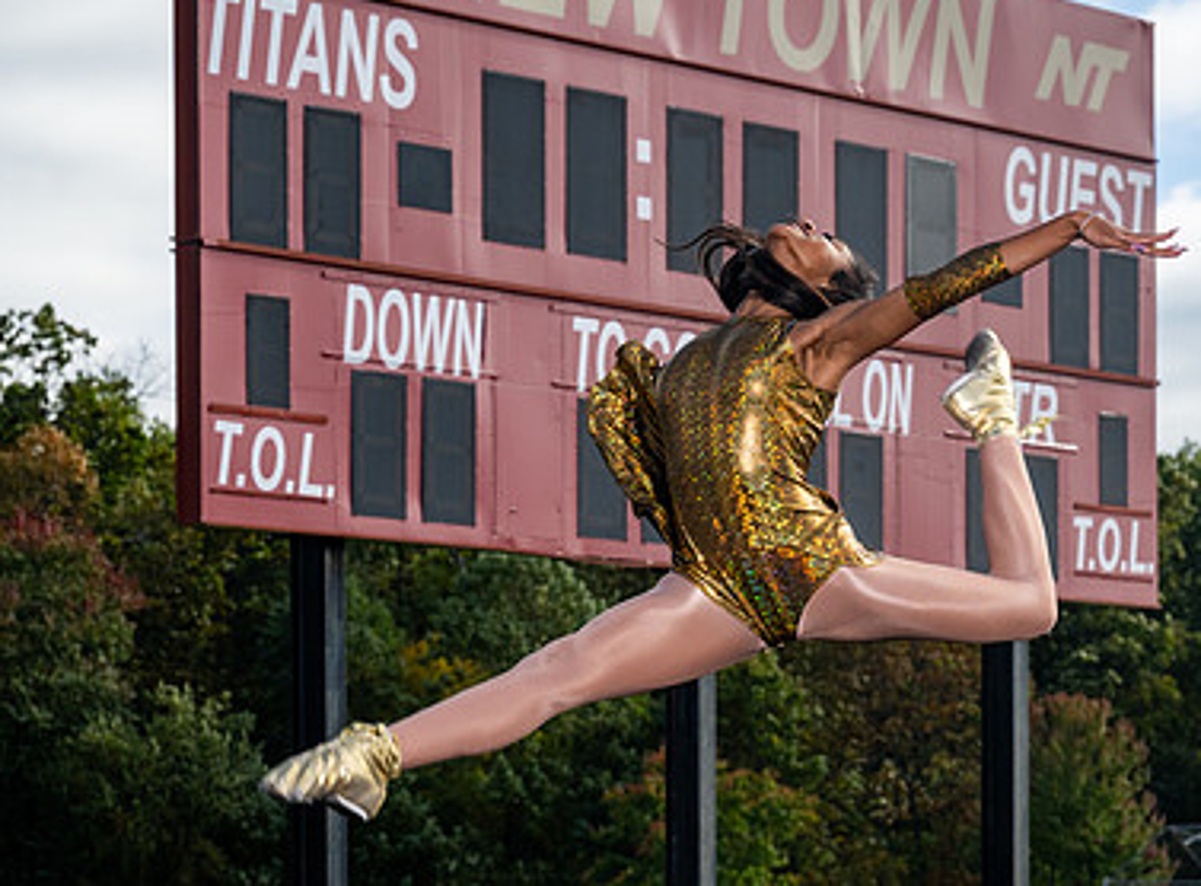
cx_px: 865
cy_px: 727
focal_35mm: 154
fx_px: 5311
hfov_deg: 12.9
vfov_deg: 9.5
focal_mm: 77
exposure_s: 1/500
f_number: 7.1
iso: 160
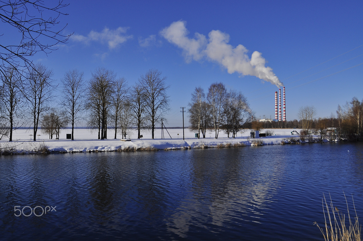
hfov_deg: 59.5
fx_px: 317
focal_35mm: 32
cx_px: 182
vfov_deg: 41.6
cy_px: 120
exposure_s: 1/2500
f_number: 5
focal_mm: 21
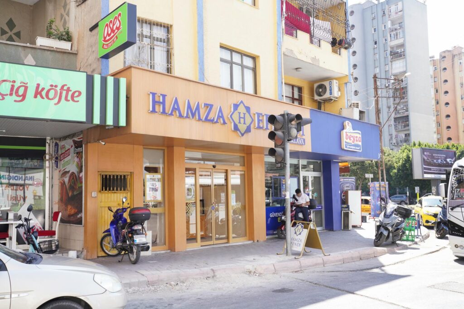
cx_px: 232
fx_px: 464
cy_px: 154
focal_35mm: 36
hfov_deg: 53.1
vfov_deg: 36.9
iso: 500
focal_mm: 36
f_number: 10
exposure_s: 1/100
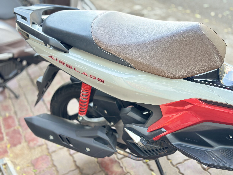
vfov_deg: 29.7
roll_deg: +19.1
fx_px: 330
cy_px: 88
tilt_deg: -31.3
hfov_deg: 38.9
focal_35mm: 49
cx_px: 118
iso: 125
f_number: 1.78
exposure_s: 1/129
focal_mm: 6.86
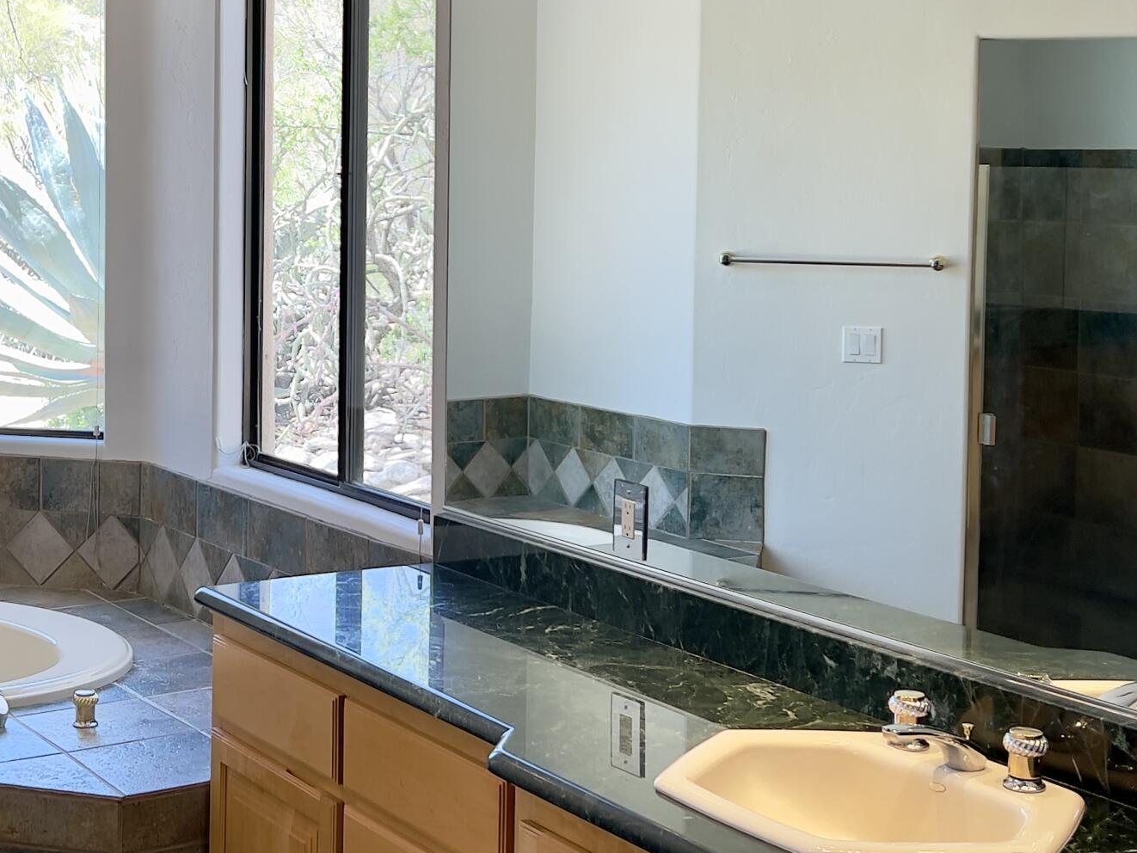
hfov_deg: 32.2
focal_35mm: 59
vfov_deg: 24.7
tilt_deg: -2.8
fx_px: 1938
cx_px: 320
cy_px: 258
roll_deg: -0.5
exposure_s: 1/120
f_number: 1.5
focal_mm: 5.7
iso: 32
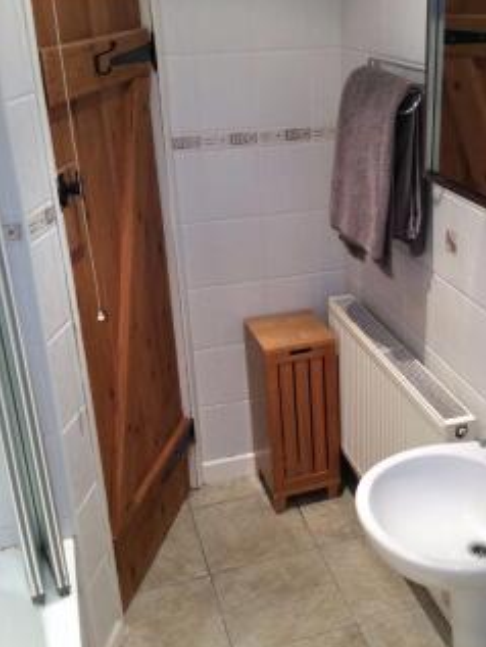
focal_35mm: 44
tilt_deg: -22.0
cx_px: 331
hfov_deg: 32.6
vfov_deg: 42.9
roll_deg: +0.0
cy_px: 328
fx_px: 823
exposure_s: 1/24
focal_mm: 3.3
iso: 64
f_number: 2.4
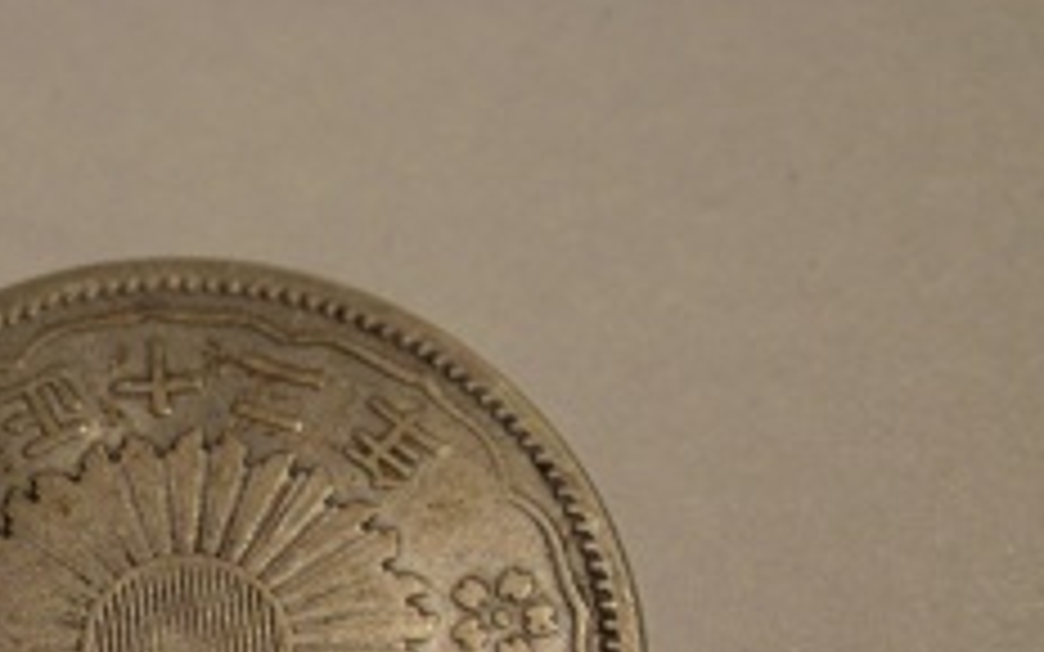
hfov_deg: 25.4
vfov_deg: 16.0
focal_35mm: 80
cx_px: 209
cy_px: 634
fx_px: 2276
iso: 125
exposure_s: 1/15
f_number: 4
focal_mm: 7.7
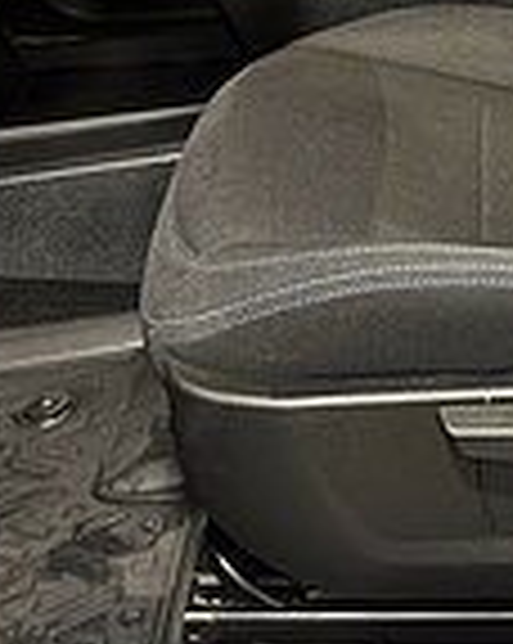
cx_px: 590
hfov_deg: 16.4
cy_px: -225
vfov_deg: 19.4
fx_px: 1712
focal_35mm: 90
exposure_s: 1/10
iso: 250
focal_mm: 6.76
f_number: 1.78
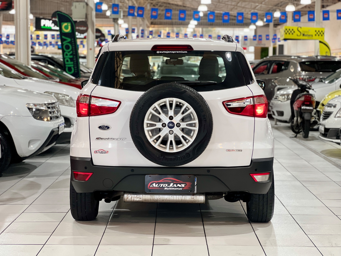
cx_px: 170
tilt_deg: -4.4
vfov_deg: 19.1
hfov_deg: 25.3
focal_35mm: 77
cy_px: 128
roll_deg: -0.3
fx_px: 759
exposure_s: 1/40
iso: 320
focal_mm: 9
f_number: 2.8
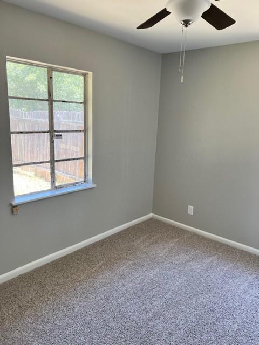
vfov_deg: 67.3
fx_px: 259
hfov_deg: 53.1
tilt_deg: -13.5
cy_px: 172
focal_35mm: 26
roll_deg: -1.6
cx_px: 130
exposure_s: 1/147
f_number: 1.5
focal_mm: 5.7
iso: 64
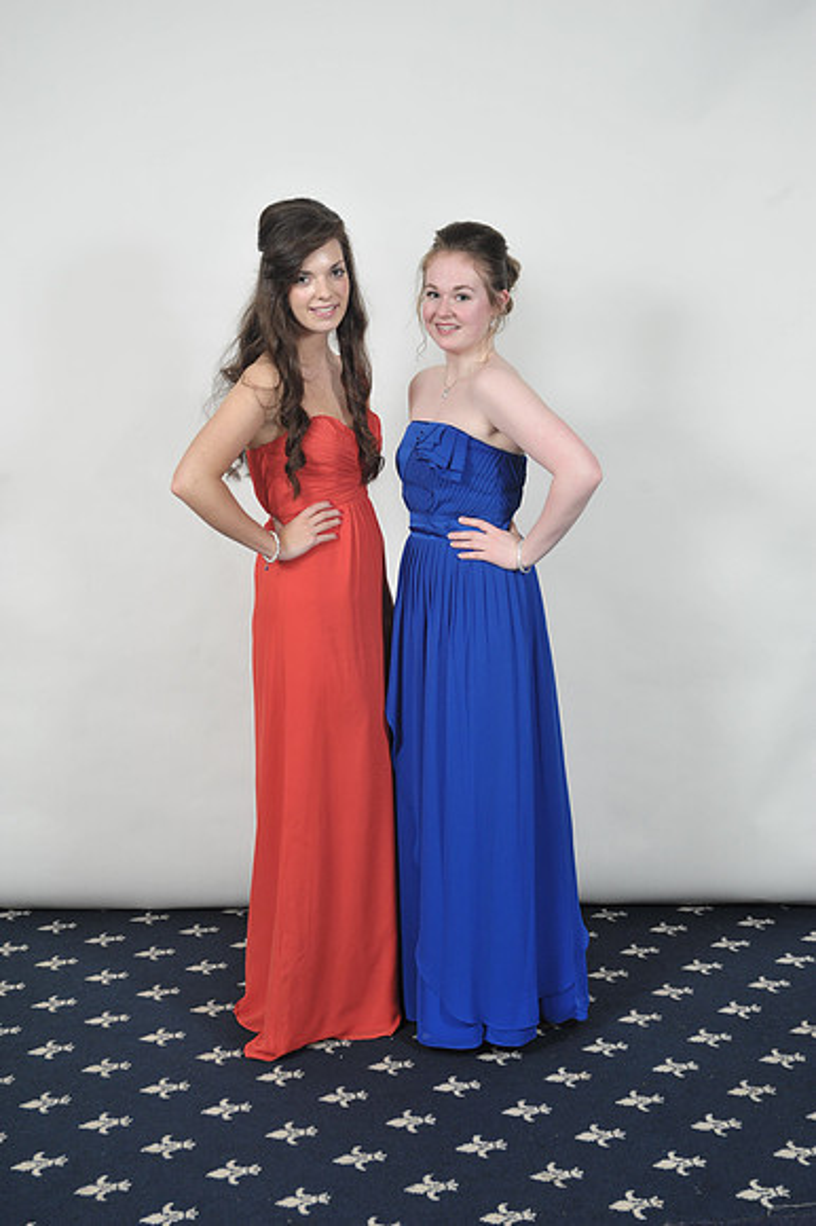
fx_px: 1634
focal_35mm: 48
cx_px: 408
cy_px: 613
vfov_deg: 41.1
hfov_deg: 28.0
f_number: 7.1
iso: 1000
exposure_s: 1/160
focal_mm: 48
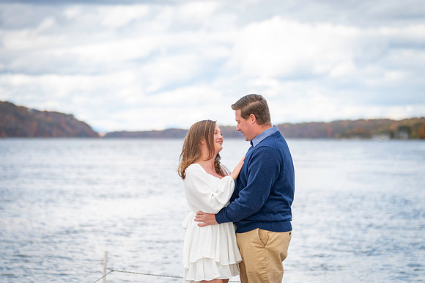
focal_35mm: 97
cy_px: 142
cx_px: 212
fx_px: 1141
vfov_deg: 14.1
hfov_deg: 21.1
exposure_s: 1/8000
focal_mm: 95
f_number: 2.8
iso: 1250
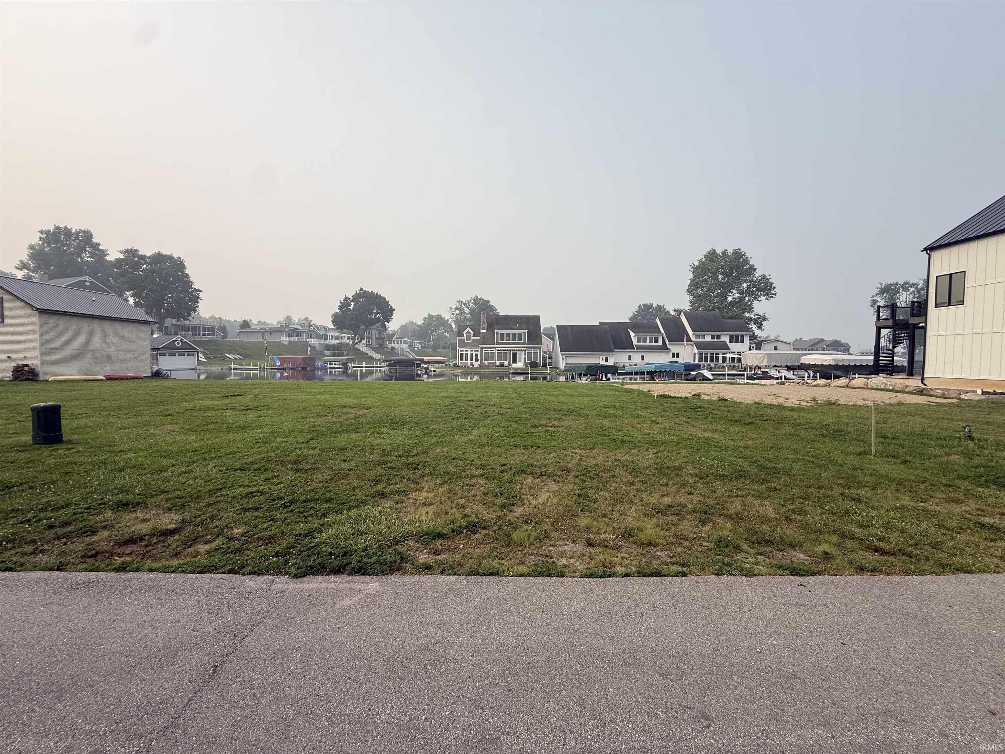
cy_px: 377
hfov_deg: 102.1
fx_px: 406
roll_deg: -0.4
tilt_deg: -2.0
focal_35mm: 14
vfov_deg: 85.7
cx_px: 502
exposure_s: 1/1167
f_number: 2.2
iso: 50
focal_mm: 2.22
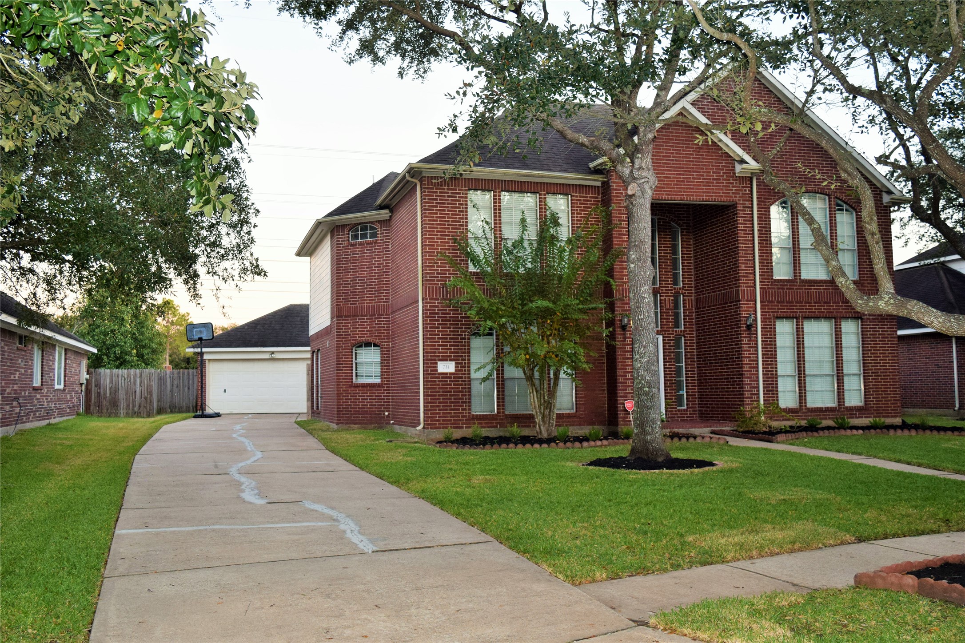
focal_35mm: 36
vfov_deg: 36.9
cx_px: 482
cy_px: 322
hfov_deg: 53.1
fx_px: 965
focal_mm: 24
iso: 800
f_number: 5
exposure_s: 1/100
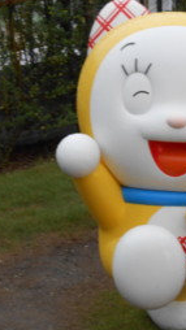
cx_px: 140
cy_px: 182
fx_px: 1218
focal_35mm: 139
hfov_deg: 8.7
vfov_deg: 15.4
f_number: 6.6
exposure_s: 1/30
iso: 200
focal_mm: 14.5
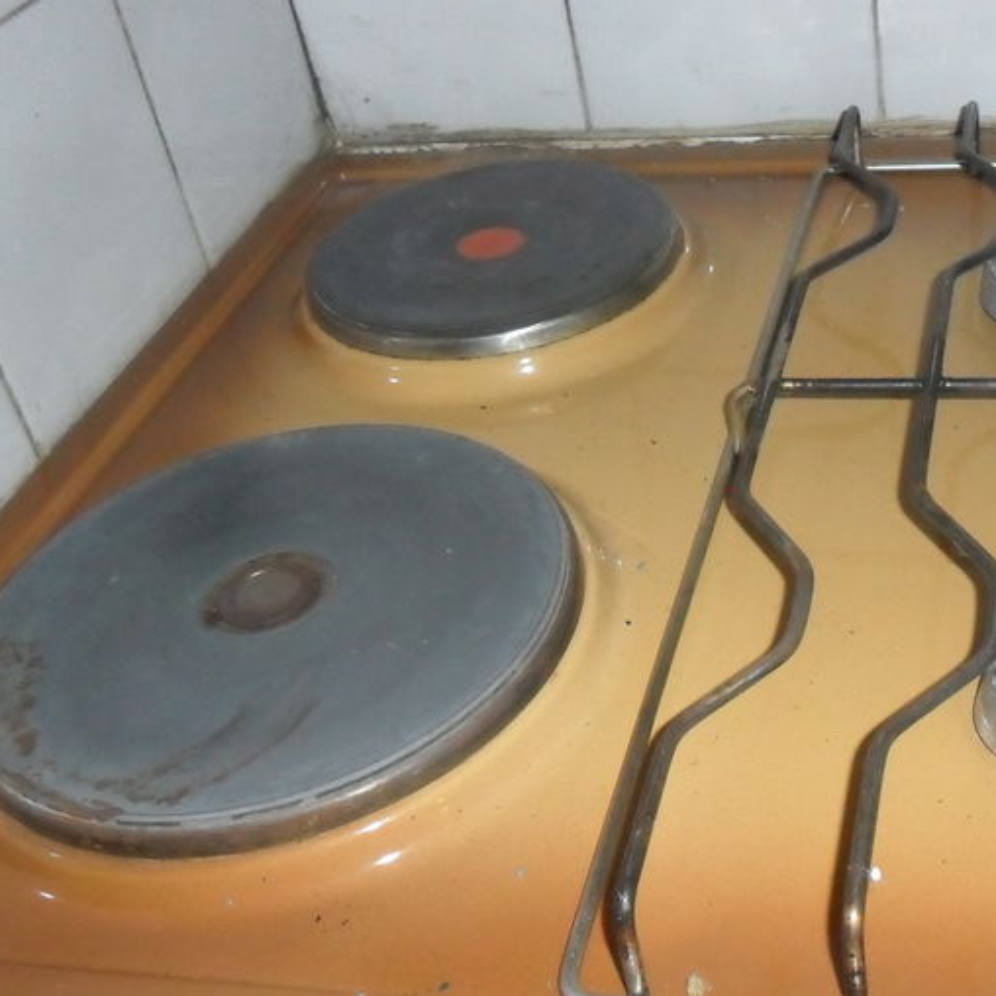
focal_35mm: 47
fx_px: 1530
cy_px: 541
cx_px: 755
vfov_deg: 36.0
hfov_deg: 35.2
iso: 400
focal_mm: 4.9
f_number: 3.5
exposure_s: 1/45
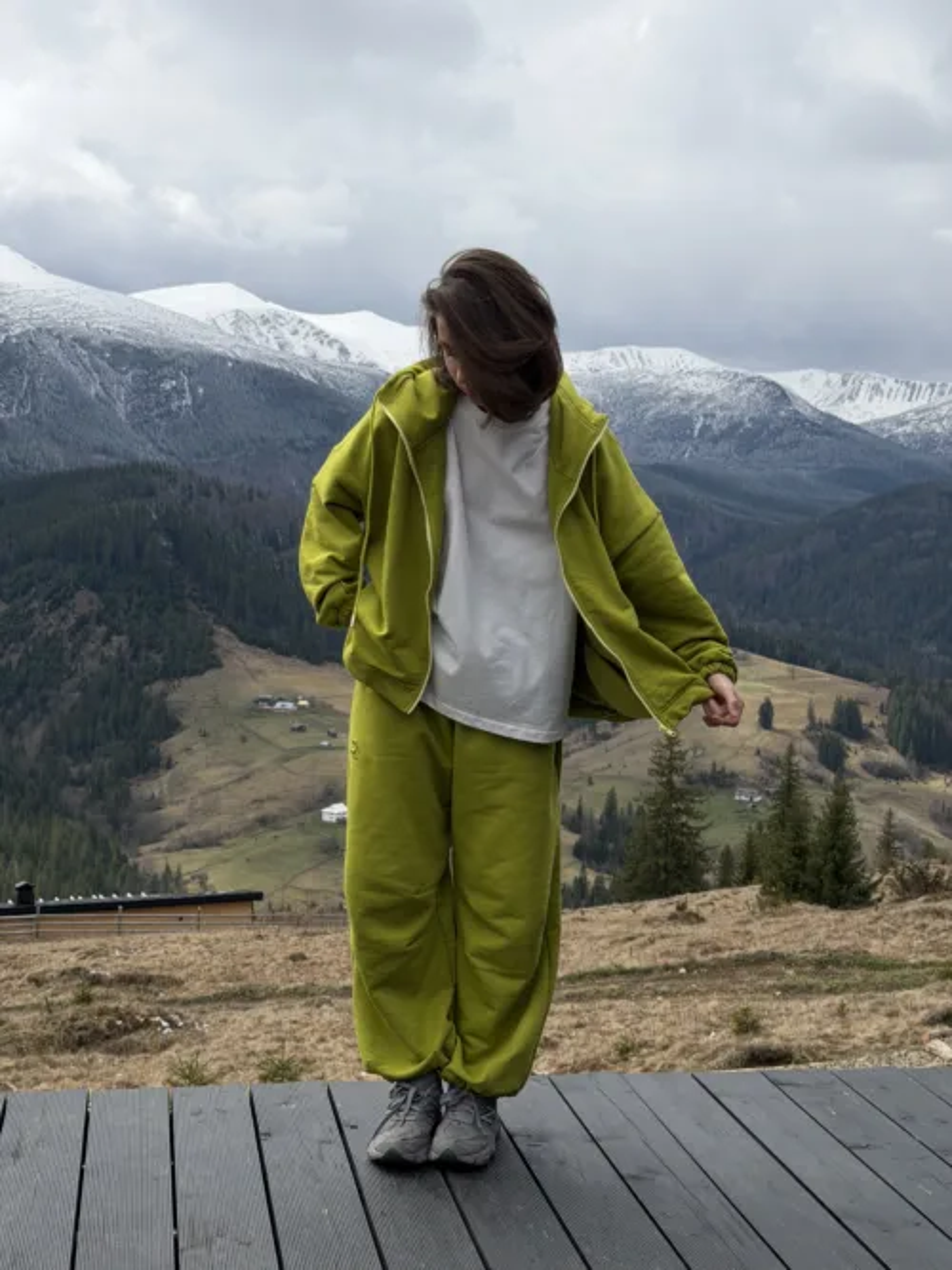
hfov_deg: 30.3
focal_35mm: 48
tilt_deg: -4.2
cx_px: 476
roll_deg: -2.2
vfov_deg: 39.7
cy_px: 635
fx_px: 1761
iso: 80
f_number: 1.78
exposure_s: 1/6024
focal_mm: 6.76
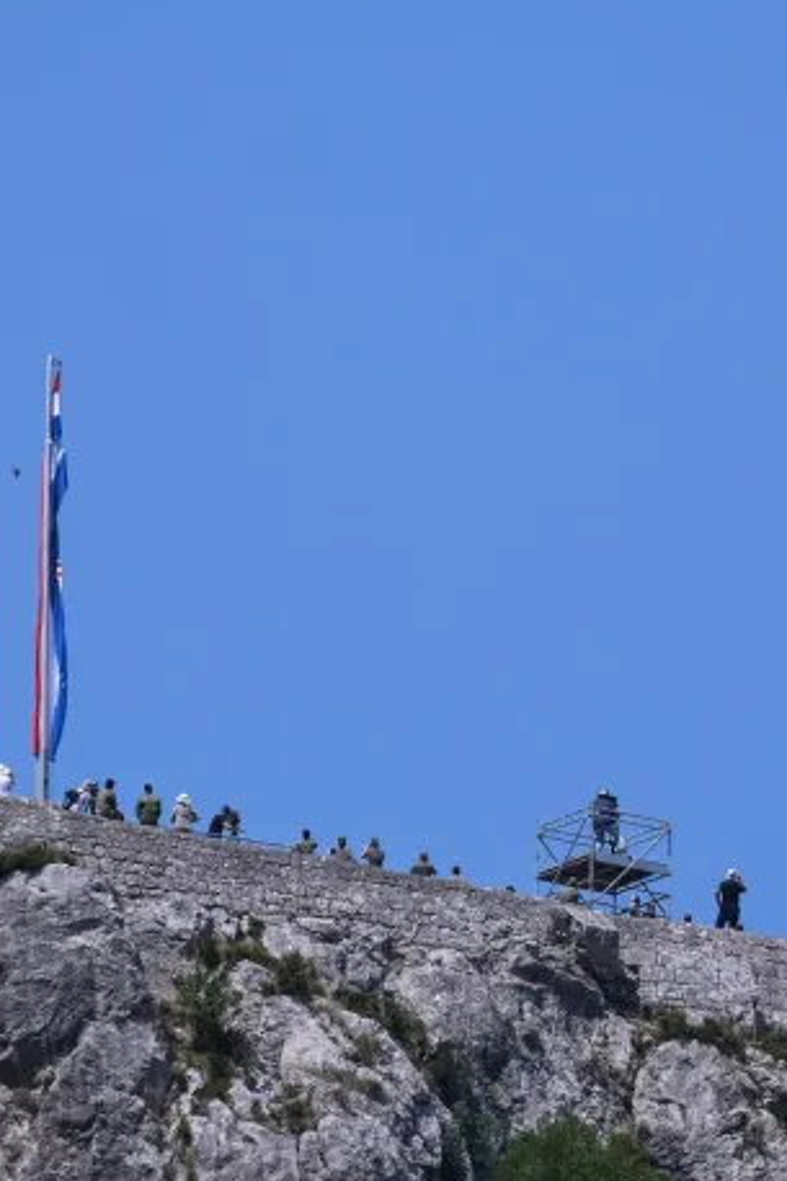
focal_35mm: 423
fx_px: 13880
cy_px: 581
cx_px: 733
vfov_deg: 4.9
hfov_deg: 3.2
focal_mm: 170
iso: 250
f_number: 2.8
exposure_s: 1/8000
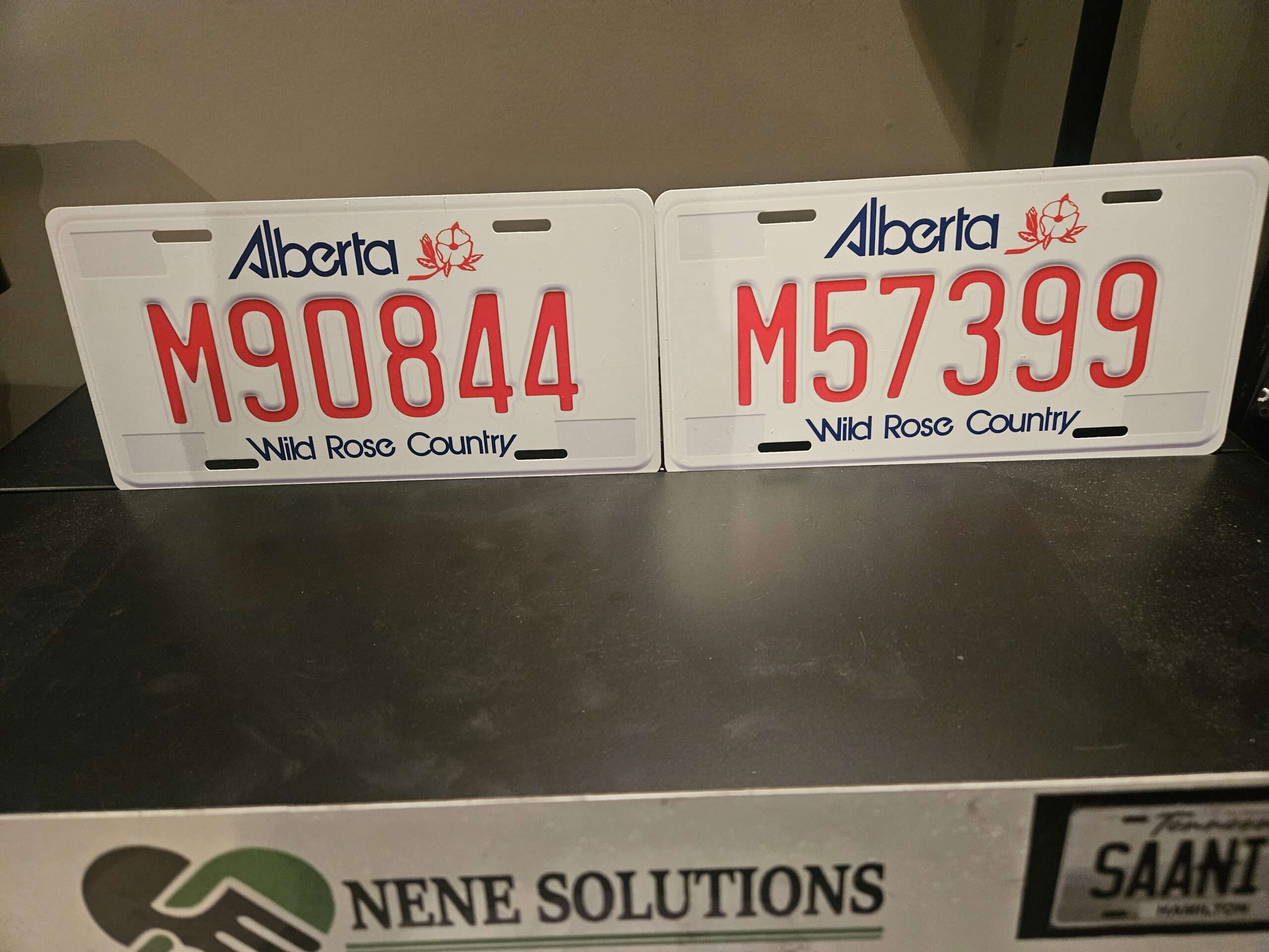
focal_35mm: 23
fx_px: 843
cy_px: 476
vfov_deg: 58.9
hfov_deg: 73.9
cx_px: 634
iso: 500
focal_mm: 5.4
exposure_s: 1/30
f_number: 1.8
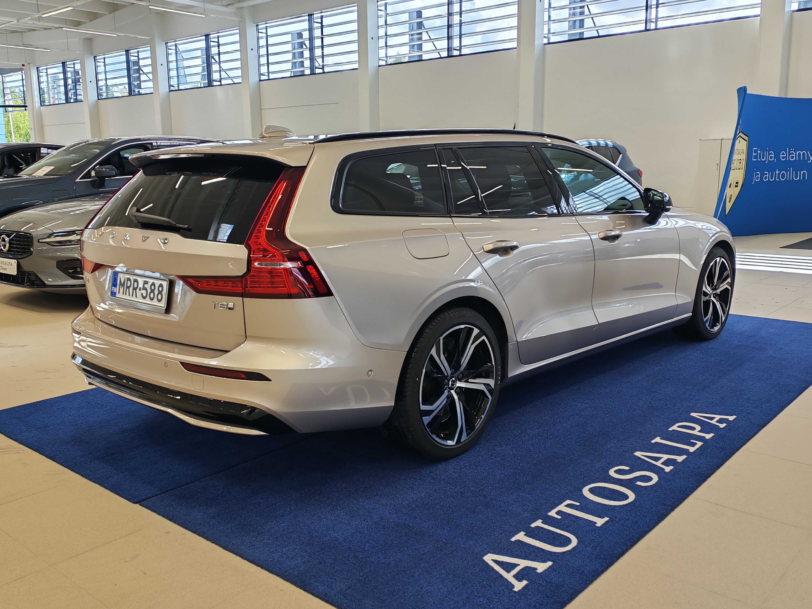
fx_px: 774
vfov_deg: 42.9
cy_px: 304
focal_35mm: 33
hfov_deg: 55.4
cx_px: 406
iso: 78
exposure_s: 1/100
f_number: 1.9
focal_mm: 6.12
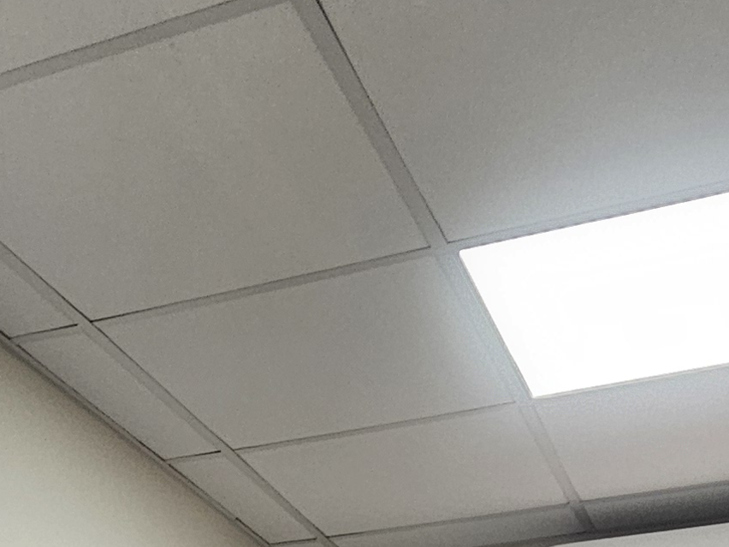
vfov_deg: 17.5
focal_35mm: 61
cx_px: 199
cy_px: 1082
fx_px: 1285
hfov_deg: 31.2
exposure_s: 1/50
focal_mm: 2.2
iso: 80
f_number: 2.2
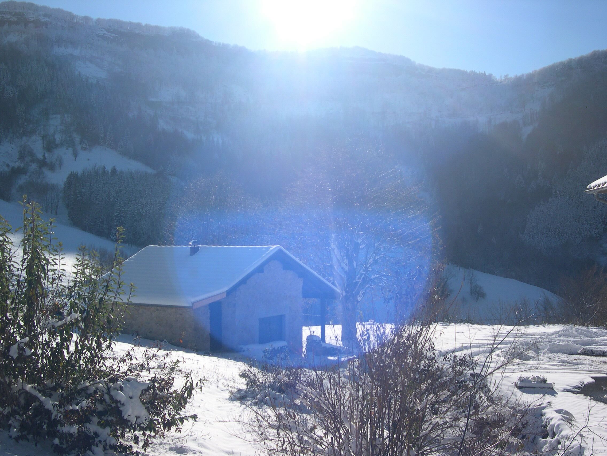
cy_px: 228
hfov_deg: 49.0
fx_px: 666
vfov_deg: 37.7
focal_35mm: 38
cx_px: 304
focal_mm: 8
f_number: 7.6
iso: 100
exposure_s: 1/395
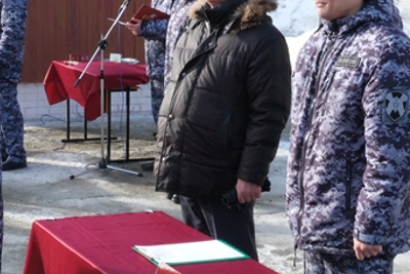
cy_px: 147
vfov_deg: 18.7
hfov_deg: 27.4
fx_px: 832
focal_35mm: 73
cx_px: 111
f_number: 22
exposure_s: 1/40
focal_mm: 26
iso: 500
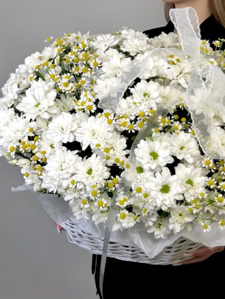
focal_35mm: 73
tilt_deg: -10.9
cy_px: 117
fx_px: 632
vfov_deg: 26.6
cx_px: 147
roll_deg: -2.2
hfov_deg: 20.1
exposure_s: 1/229
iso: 50
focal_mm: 6.76
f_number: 1.78
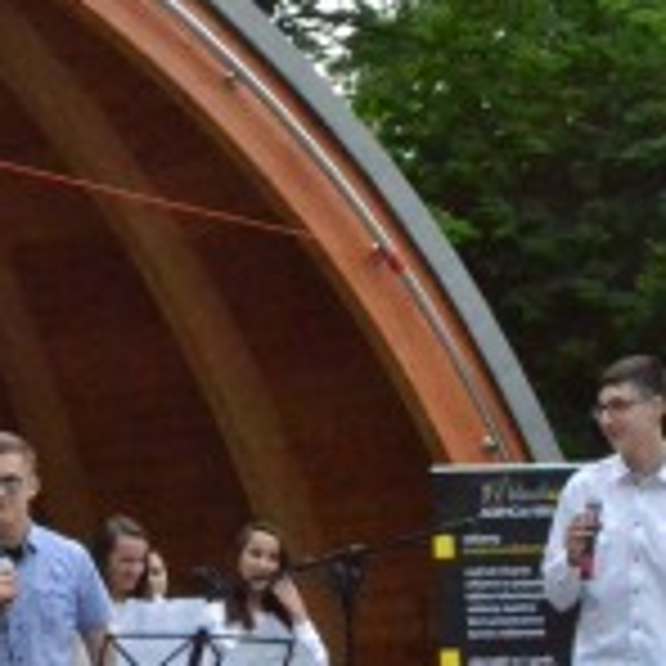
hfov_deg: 16.3
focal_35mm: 103
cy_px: 520
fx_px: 2242
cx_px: -108
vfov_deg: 16.8
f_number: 25
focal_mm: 24
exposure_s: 1/250
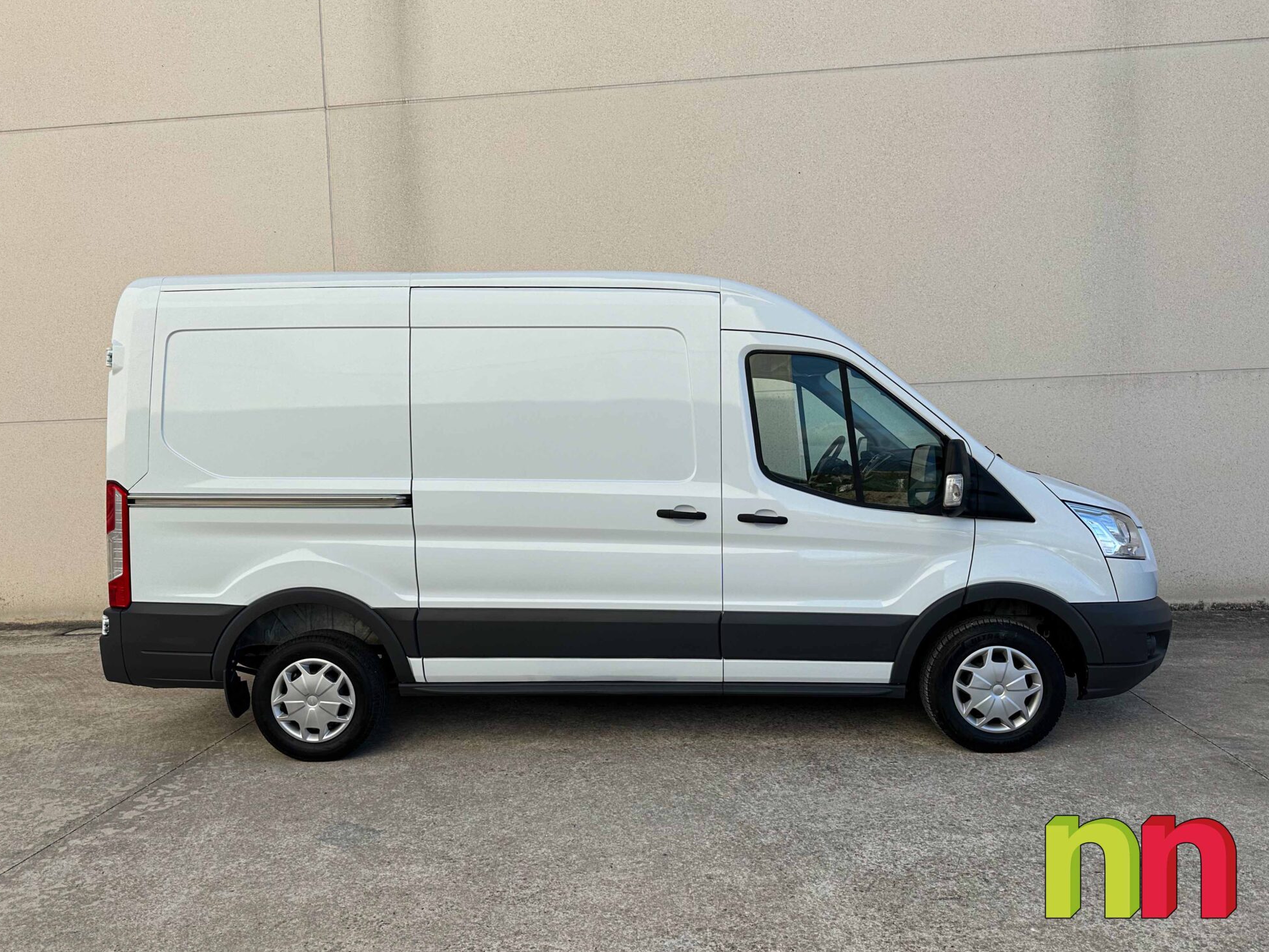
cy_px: 481
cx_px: 642
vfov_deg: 54.9
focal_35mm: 25
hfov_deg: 69.4
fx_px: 917
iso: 80
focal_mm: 6.86
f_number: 1.8
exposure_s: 1/3200
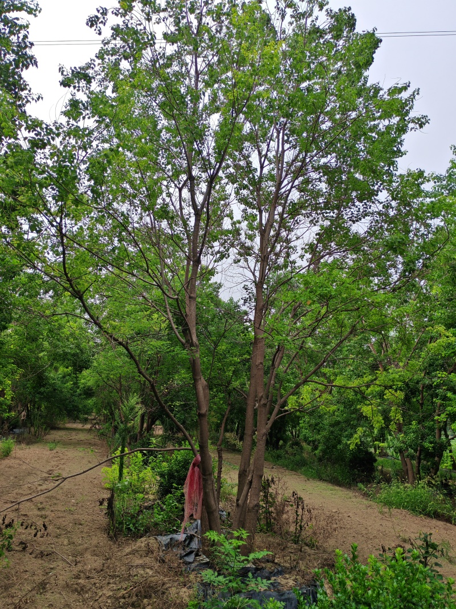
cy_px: 304
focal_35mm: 27
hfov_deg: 51.3
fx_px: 474
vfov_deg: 65.3
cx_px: 228
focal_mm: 5.52
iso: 50
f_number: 1.95
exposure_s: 1/1600
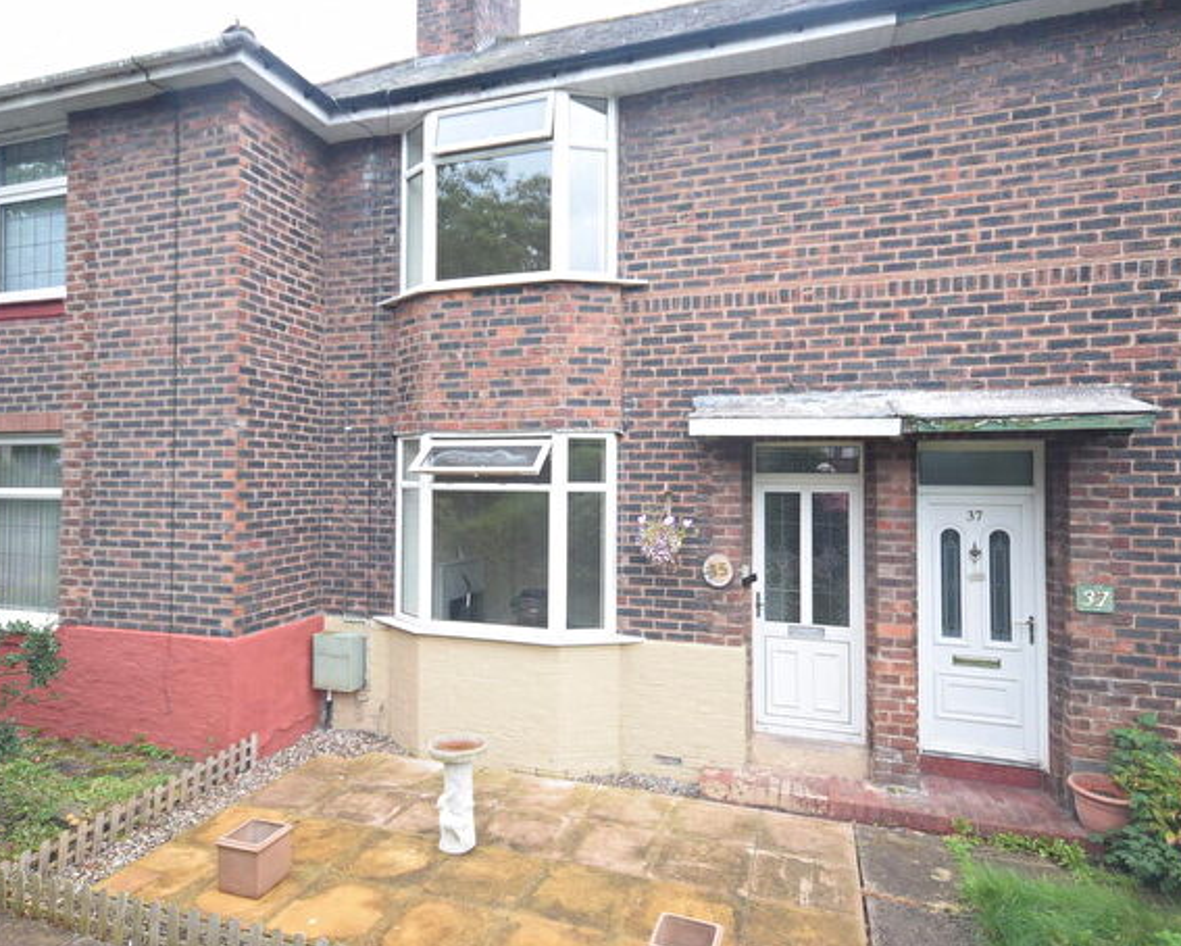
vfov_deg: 61.8
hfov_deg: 73.4
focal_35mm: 23
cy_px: 466
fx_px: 789
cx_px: 535
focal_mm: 13
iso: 400
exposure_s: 1/160
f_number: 6.3
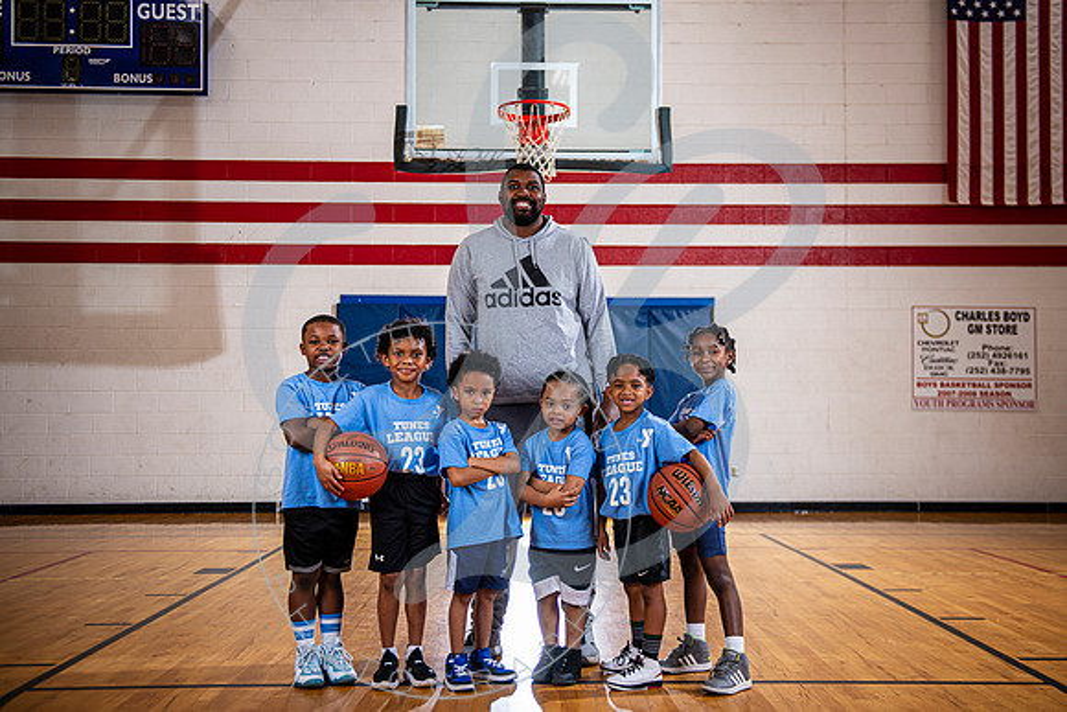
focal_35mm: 47
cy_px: 340
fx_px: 1384
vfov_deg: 28.8
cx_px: 562
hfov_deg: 42.1
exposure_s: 1/200
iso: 200
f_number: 5.6
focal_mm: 44
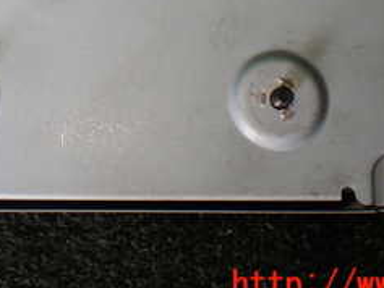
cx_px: 112
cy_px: -58
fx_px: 844
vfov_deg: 18.4
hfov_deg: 25.4
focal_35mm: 76
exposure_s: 1/125
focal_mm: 5.4
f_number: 2.3
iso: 160
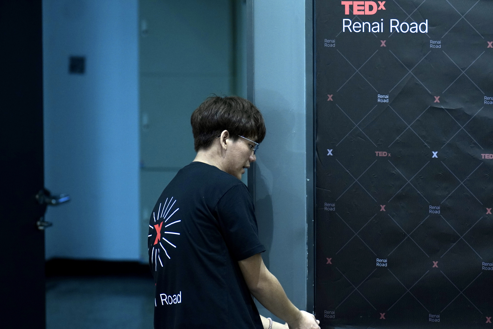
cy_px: 164
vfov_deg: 7.5
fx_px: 2506
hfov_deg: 11.2
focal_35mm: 183
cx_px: 246
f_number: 2.8
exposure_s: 1/160
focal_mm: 122
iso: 800
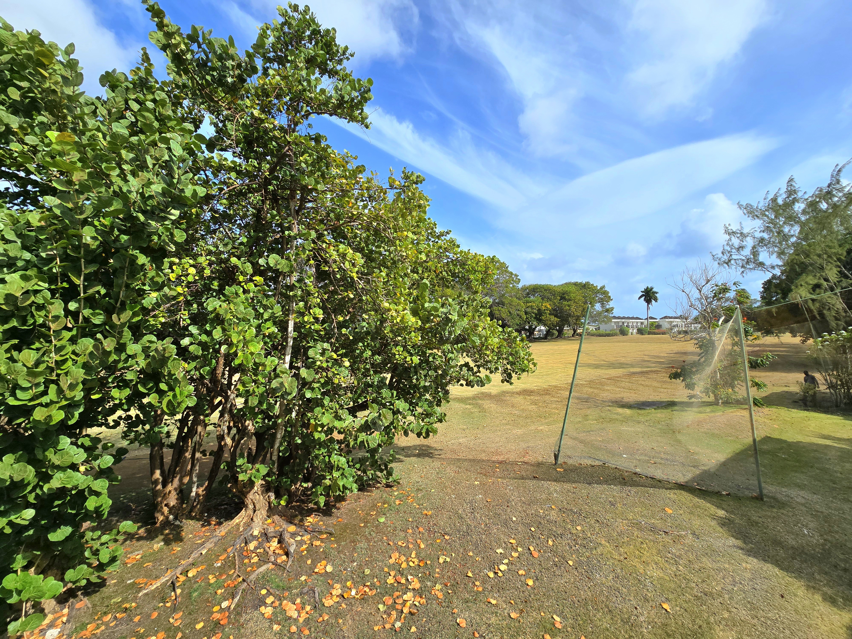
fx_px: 320
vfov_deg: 89.9
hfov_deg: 106.2
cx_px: 426
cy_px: 320
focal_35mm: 13
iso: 50
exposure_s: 1/3333
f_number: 2.2
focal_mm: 2.2
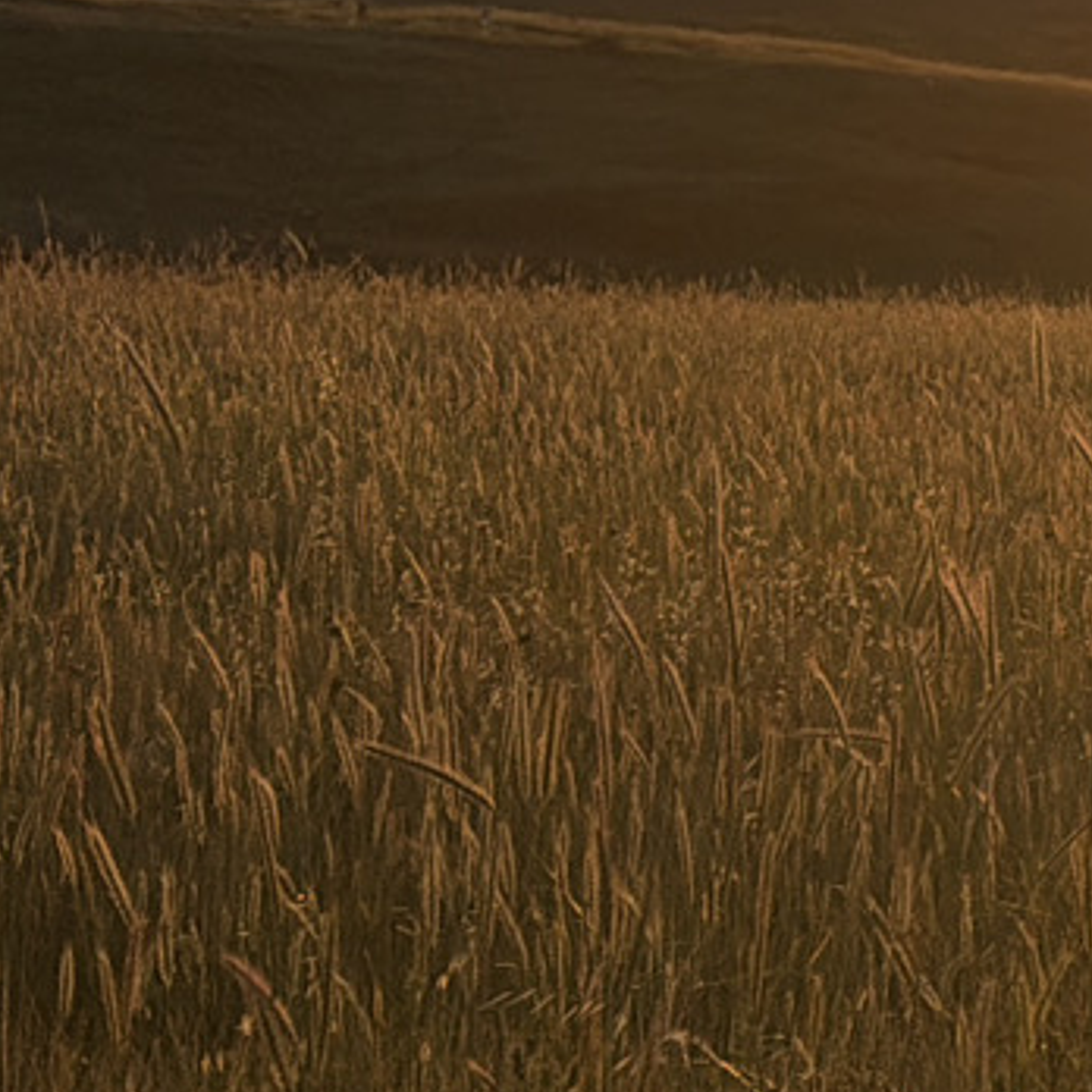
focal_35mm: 122
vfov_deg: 13.8
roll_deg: -0.4
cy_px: -251
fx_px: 4354
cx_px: 2984
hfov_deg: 10.9
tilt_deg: +4.0
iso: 80
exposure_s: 1/4405
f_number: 1.78
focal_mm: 6.76
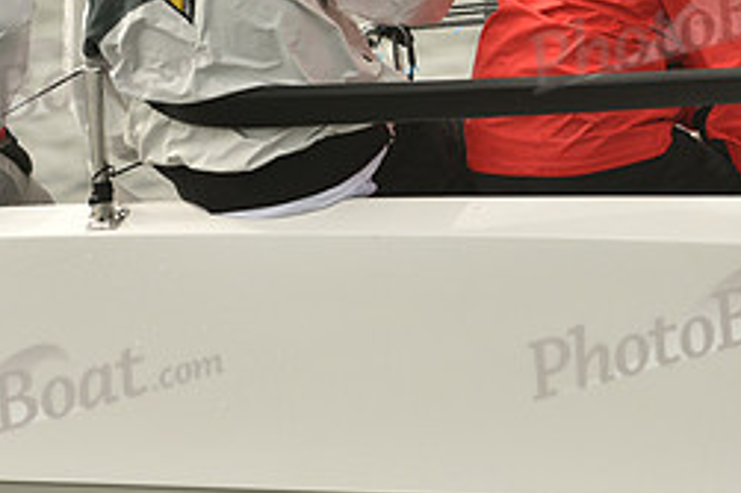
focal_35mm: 509
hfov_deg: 4.1
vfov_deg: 2.7
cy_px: 211
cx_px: 378
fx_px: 10470
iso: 320
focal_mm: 220
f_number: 6.3
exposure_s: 1/1250
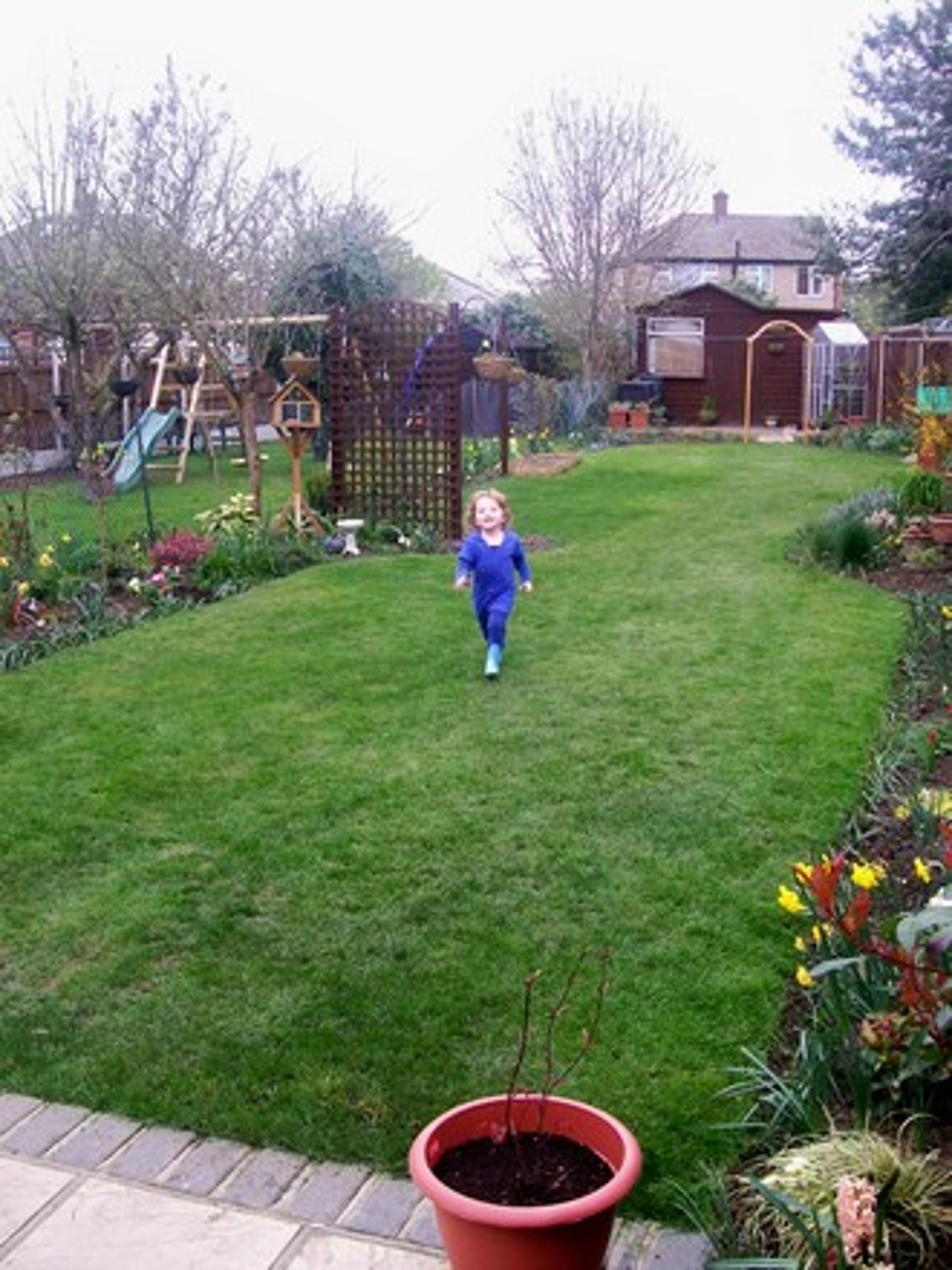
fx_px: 1320
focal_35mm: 36
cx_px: 476
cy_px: 635
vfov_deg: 51.4
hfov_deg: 39.7
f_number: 2.7
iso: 80
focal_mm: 6
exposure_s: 1/93.1
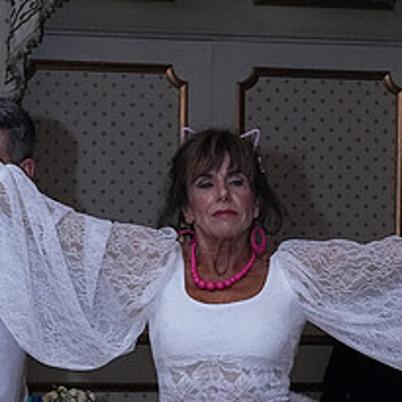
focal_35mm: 188
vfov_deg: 9.2
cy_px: 496
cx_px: 91
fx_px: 2470
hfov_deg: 9.3
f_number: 6.3
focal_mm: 52
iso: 5000
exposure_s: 1/200
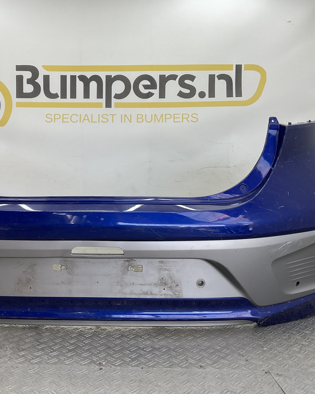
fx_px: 443
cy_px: 197
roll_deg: -0.7
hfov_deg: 38.6
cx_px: 101
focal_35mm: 38
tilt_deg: -5.8
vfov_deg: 47.9
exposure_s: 1/120
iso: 16
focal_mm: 3
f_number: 1.8
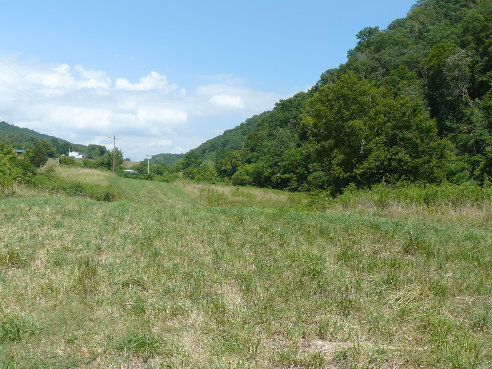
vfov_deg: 39.7
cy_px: 184
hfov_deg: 51.4
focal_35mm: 36
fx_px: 512
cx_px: 246
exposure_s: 1/640
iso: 100
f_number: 4
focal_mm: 6
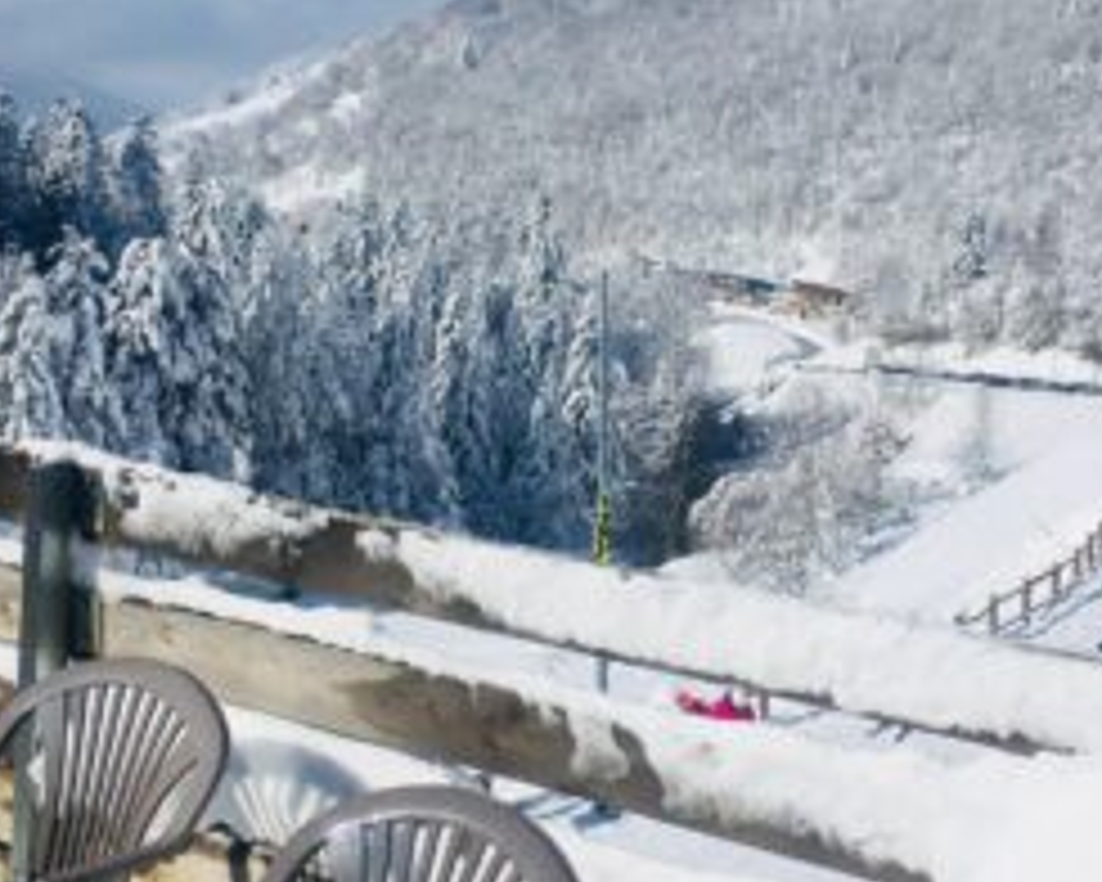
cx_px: 535
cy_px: 292
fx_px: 1957
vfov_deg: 25.3
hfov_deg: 31.4
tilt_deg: -5.0
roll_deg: -3.5
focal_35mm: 60
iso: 25
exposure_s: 1/5495
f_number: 2.2
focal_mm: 4.15
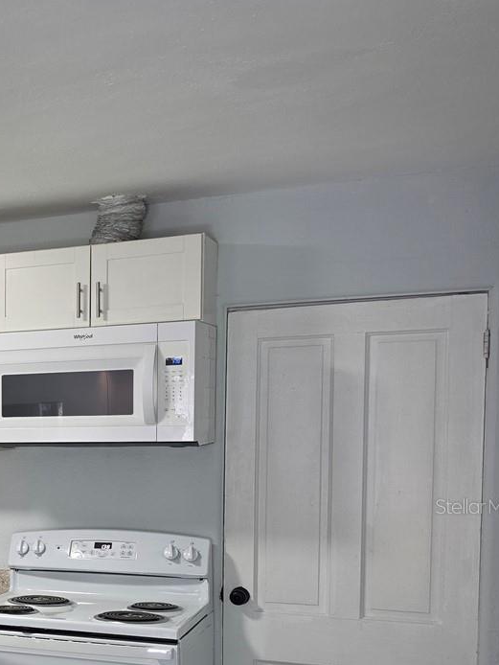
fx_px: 1018
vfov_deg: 35.3
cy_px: 506
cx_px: -240
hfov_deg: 22.7
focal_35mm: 53
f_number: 1.4
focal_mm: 6.5
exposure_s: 1/120
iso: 125
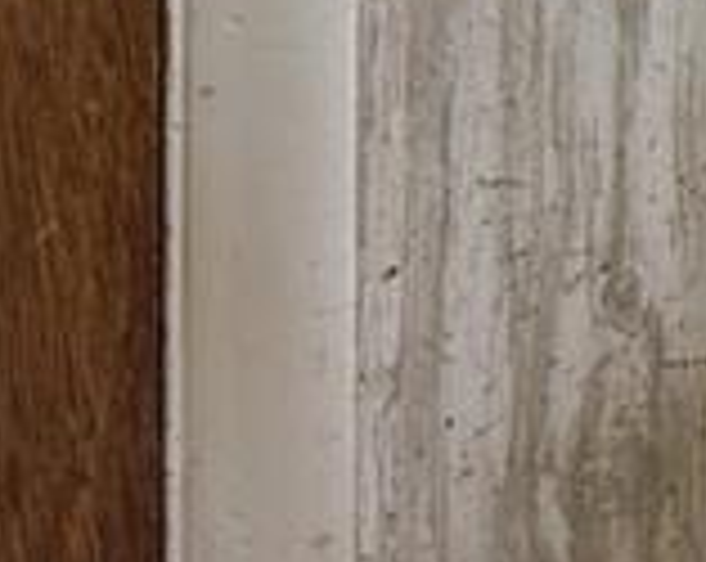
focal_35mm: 92
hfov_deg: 10.6
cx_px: 2266
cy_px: -688
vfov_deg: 13.4
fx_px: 1919
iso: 100
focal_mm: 15
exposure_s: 4
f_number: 11
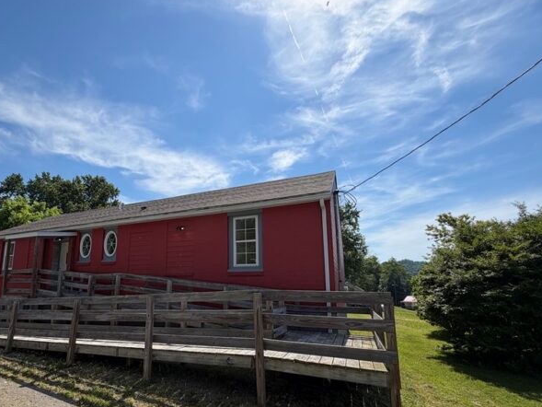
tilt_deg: +8.2
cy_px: 242
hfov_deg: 82.8
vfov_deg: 68.1
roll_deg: -0.6
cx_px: 198
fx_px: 298
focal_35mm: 19
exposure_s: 1/1001
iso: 20
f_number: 2.2
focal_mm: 2.22
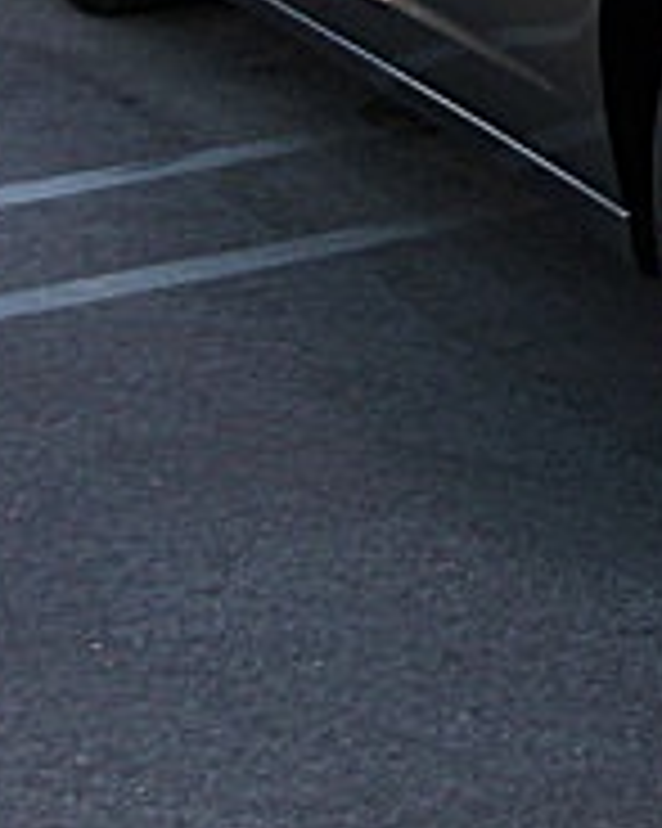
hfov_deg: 11.8
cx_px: 1157
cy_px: -18
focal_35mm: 122
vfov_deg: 15.5
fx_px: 2990
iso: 50
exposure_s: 1/160
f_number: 2.8
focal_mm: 6.3
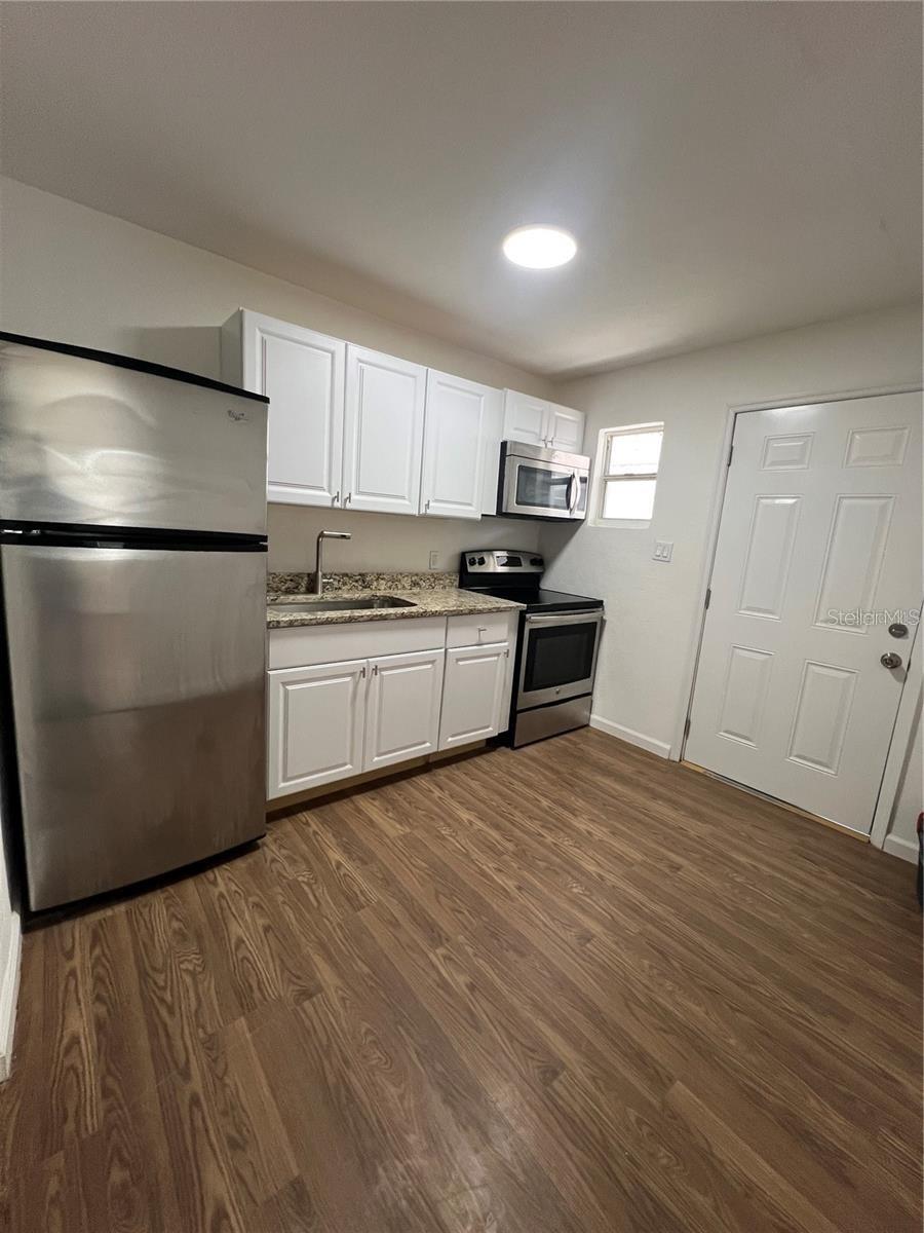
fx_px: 463
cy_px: 616
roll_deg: -4.3
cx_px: 462
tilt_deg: -9.9
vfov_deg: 106.2
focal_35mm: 13
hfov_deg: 89.9
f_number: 1.8
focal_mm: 1.57
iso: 200
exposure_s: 1/120
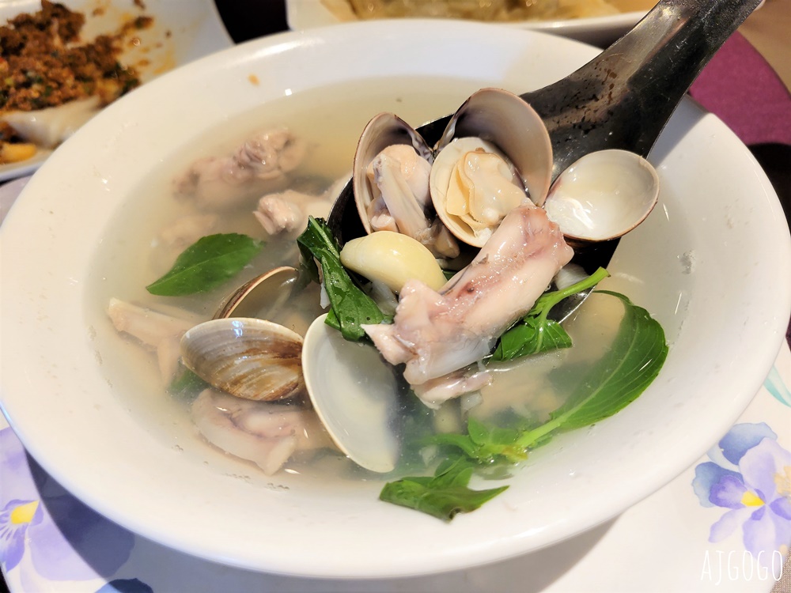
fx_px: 594
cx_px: 396
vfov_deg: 53.1
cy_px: 296
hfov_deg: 67.3
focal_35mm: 26
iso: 160
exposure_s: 1/120
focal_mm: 5.4
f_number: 1.8
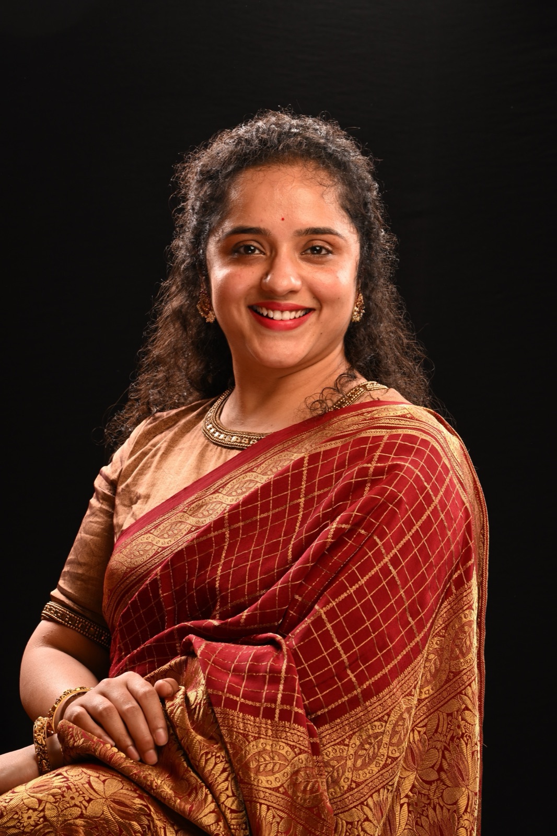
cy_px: 418
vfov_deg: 22.4
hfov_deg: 15.0
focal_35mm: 91
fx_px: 2113
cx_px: 278
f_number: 13
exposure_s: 1/200
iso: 100
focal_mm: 91
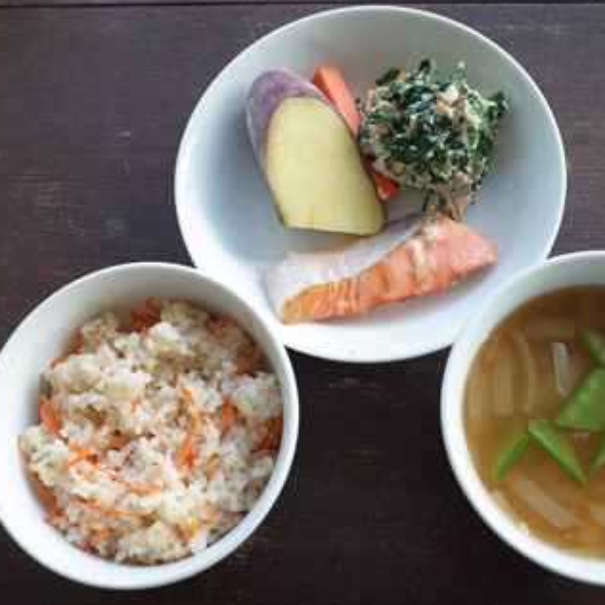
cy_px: 302
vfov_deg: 44.9
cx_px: 356
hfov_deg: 44.7
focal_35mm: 37
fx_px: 732
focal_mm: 18.3
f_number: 5.6
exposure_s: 1/30
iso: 200
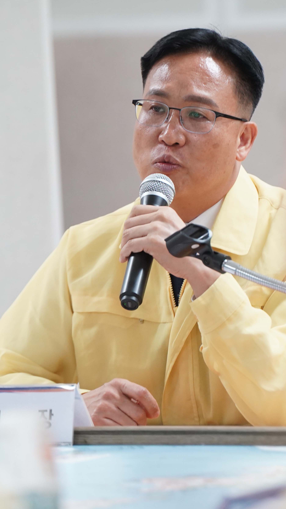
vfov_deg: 6.4
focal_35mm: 339
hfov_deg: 3.6
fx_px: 4570
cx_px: 157
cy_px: 216
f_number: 4
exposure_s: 1/160
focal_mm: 180
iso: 2500
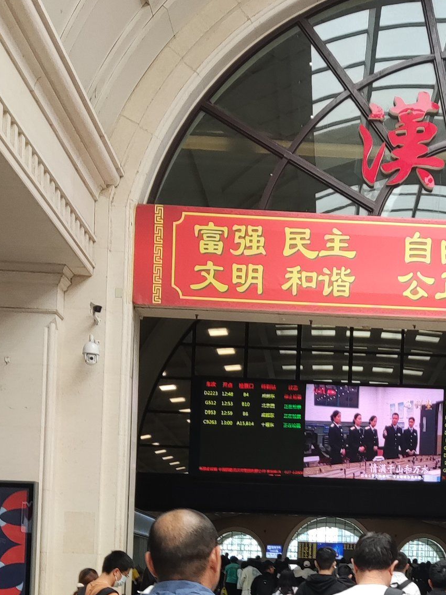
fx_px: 1031
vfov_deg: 30.5
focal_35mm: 60
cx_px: 364
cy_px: 560
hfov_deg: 24.0
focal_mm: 4.71
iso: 51
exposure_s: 1/100
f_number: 1.79
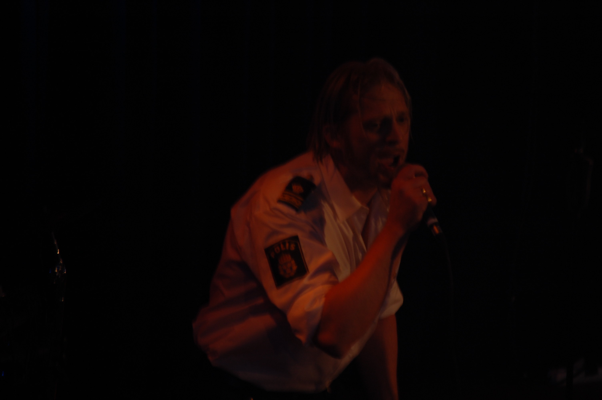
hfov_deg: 6.9
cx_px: 301
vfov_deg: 4.6
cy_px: 200
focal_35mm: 300
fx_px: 5012
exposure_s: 1/25
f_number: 5.6
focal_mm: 200
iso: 200
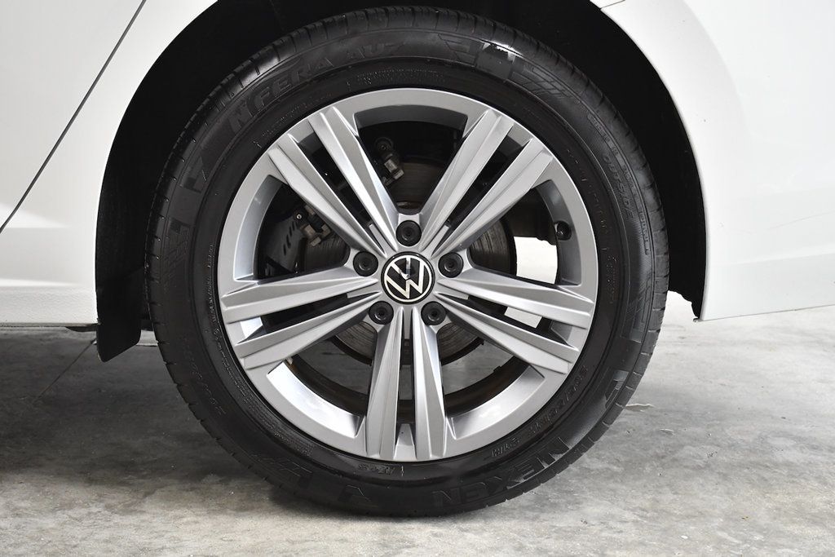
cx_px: 418
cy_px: 278
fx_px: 1183
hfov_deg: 38.9
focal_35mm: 51
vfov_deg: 26.5
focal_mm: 34
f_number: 5.6
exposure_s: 1/320
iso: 2000
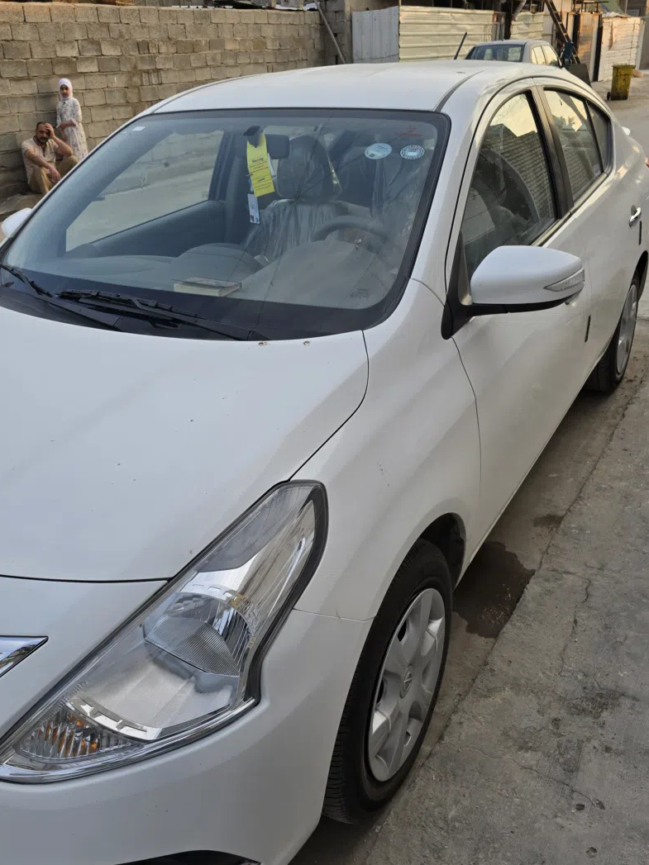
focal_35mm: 30
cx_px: 327
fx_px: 750
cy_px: 414
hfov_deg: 46.8
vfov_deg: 59.9
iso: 12
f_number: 1.7
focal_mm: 6.3
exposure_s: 1/107
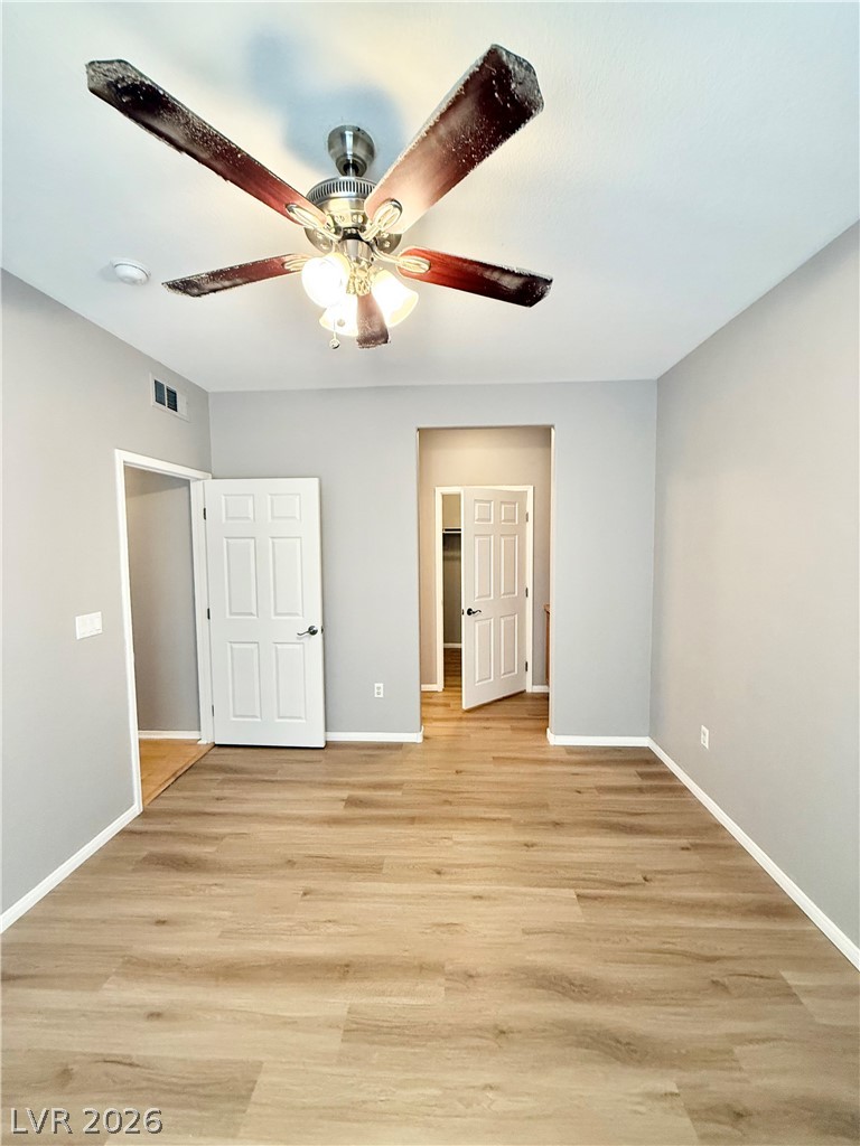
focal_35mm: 14
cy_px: 573
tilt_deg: -3.0
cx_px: 430
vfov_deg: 102.1
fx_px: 464
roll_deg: +0.9
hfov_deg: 85.7
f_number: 2.2
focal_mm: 2.22
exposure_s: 1/60
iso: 250
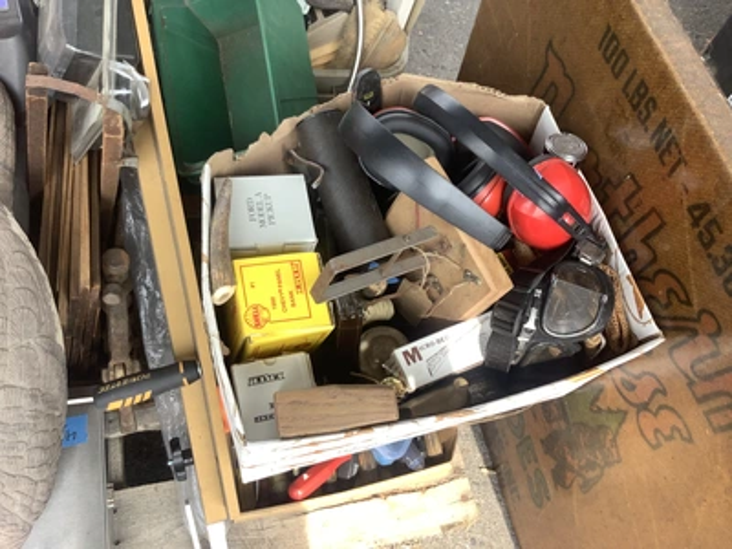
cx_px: 366
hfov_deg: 58.4
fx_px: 656
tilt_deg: -61.8
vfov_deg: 45.4
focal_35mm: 31
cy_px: 274
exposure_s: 1/124
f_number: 2.4
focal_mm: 3.3
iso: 25
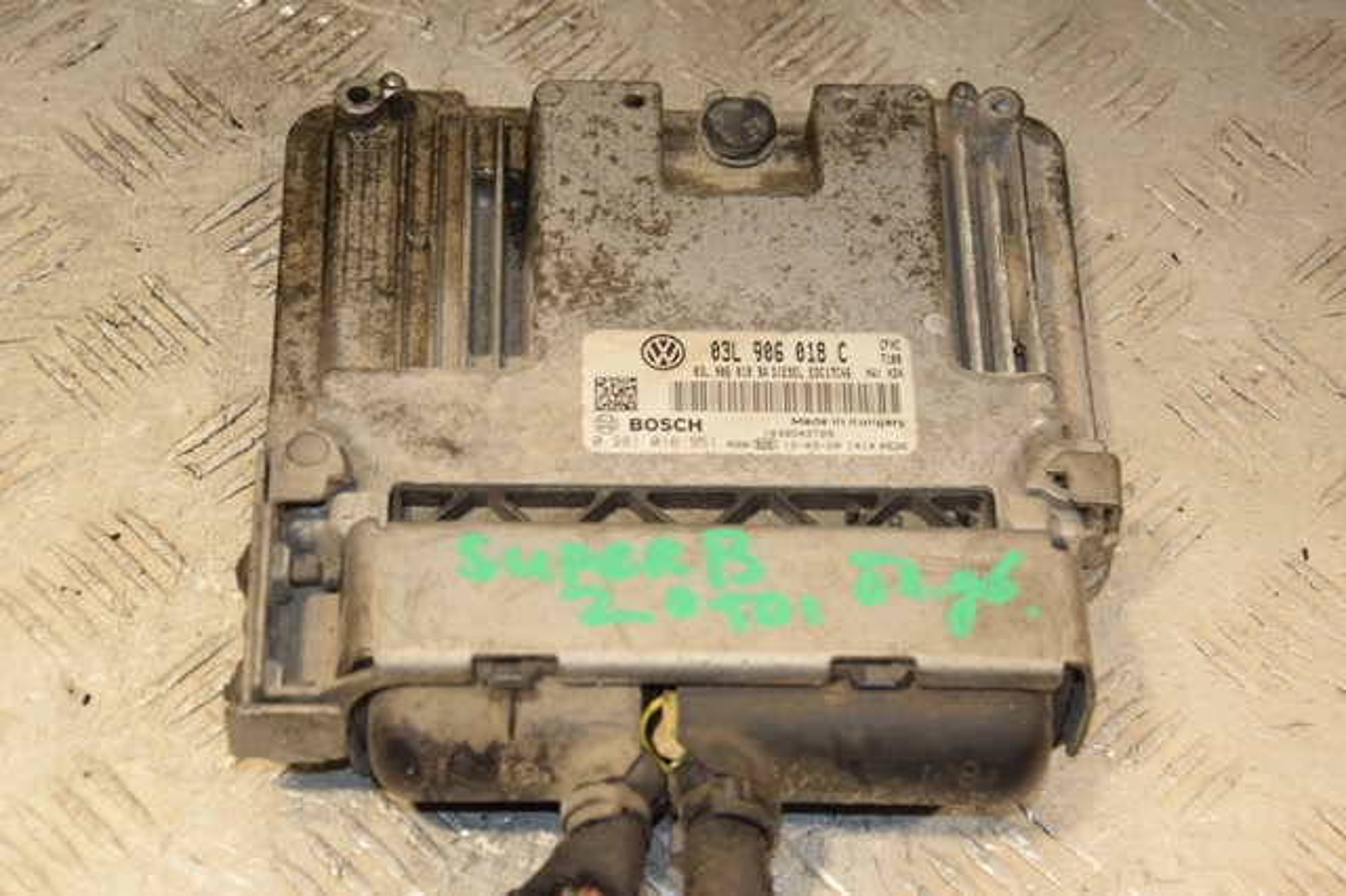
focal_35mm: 87
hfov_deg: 23.4
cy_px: 448
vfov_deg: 15.7
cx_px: 673
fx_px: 3251
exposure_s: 1/200
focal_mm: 58
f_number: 5.6
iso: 800
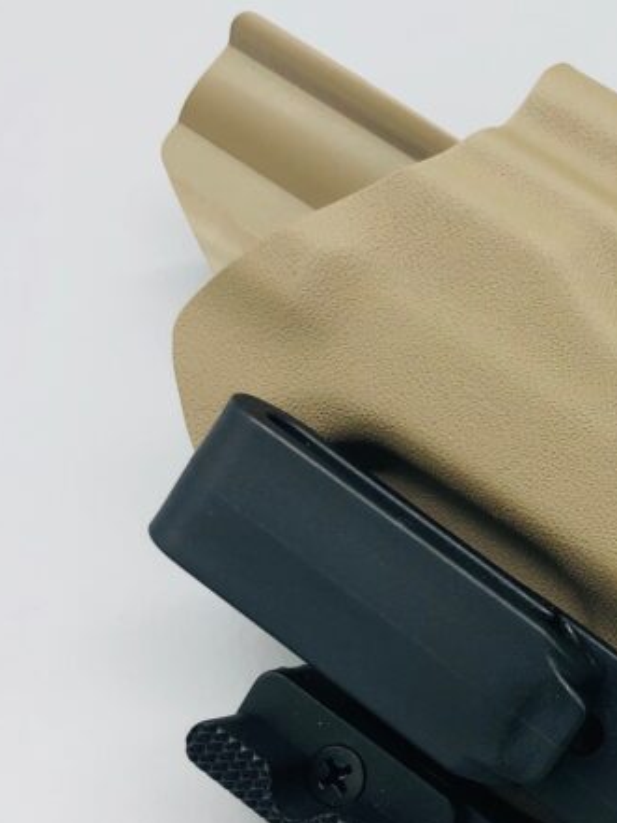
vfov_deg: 29.7
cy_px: 506
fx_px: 1544
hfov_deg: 21.3
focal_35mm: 65
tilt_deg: -57.5
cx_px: 705
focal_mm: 4
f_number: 1.8
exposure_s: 1/120
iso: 25
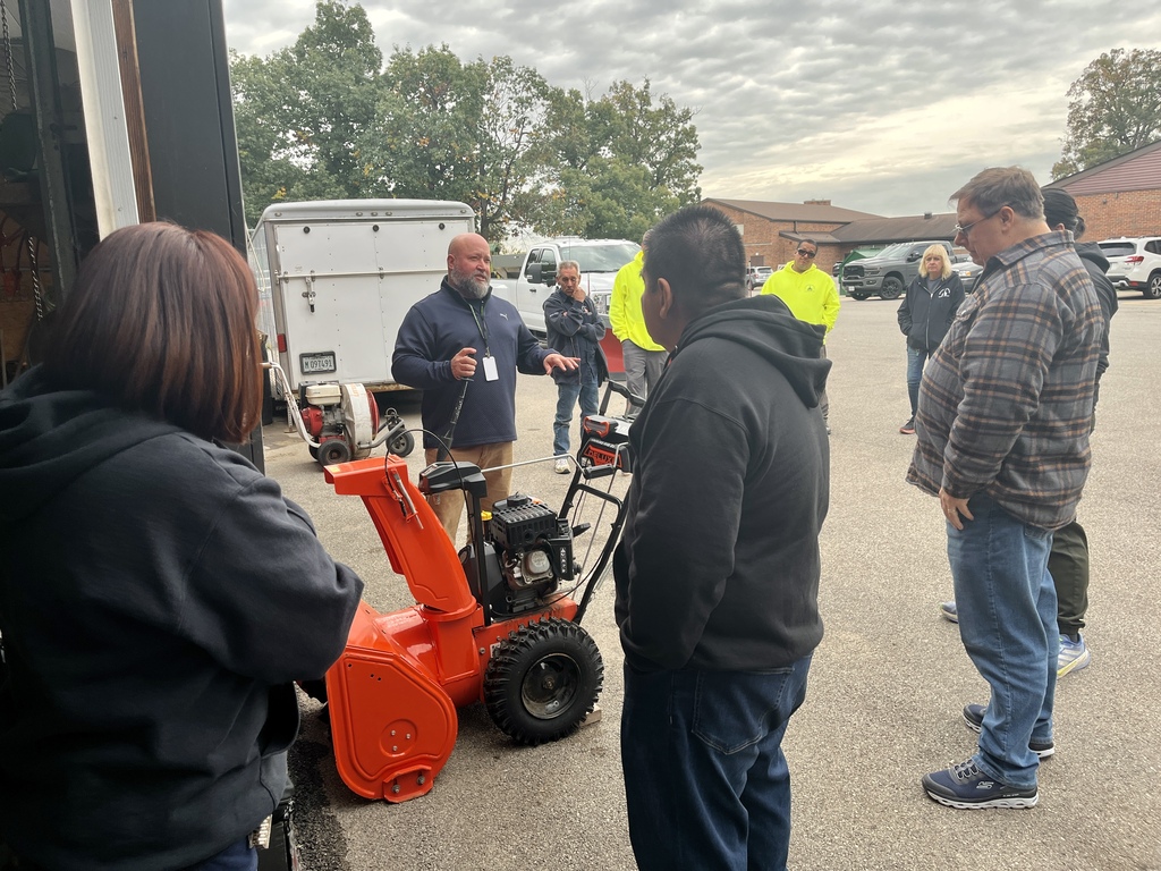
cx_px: 580
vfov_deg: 53.1
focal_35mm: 26
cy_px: 436
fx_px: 872
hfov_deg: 67.3
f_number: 1.6
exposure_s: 1/473
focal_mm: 5.1
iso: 50
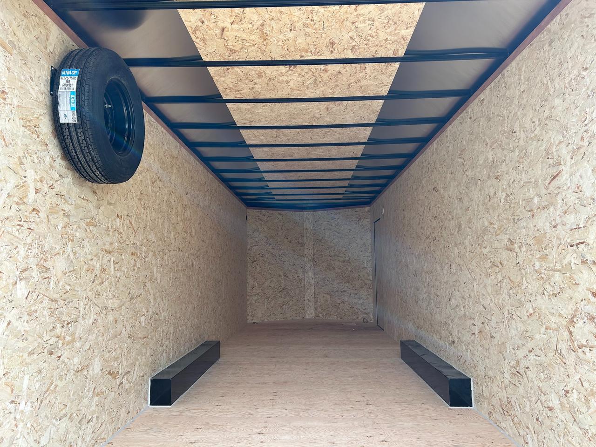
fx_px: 448
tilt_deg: +5.8
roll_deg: +0.3
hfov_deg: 67.3
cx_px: 298
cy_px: 224
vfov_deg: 53.1
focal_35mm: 26
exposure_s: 1/733
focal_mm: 5.7
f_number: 1.5
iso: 50
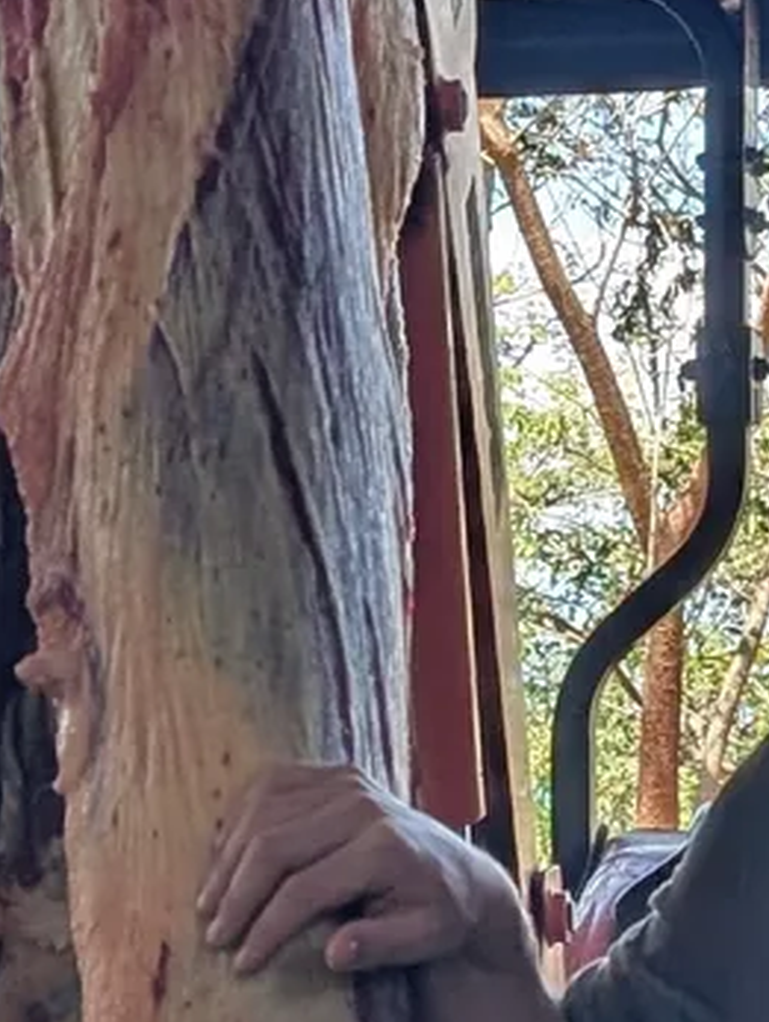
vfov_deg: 11.9
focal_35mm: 166
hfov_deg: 8.8
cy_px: 580
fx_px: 4908
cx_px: -278
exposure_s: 1/339
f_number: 1.68
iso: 19
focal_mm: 6.9
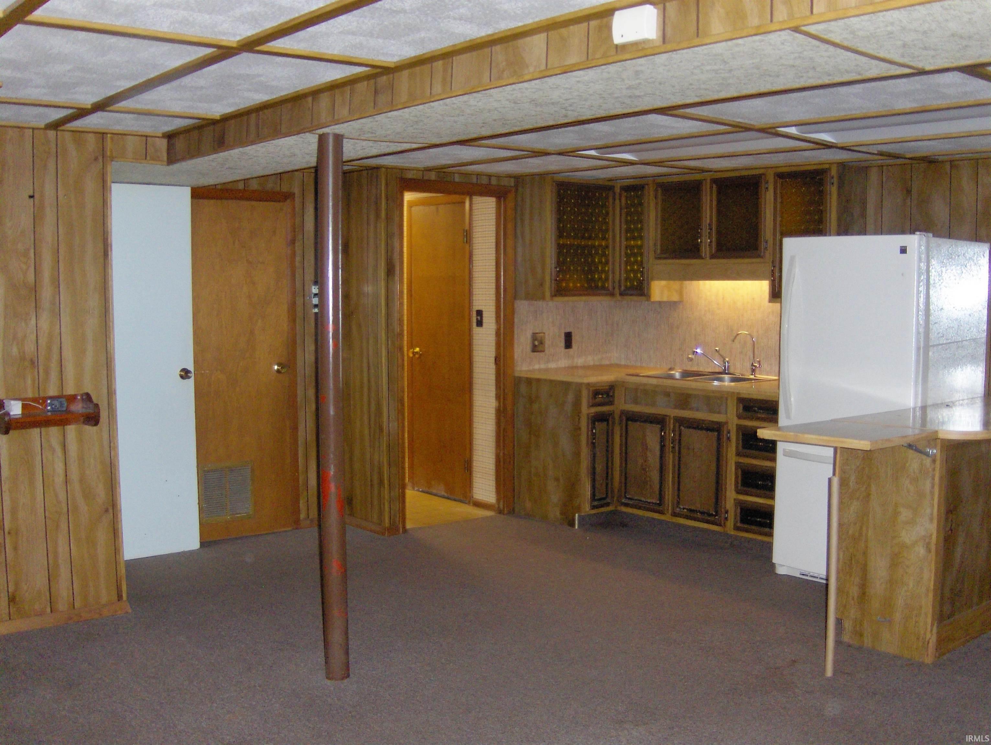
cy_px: 372
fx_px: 1003
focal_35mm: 35
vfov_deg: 40.8
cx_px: 496
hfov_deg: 52.6
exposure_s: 1/60
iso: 113
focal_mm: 7.5
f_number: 2.8
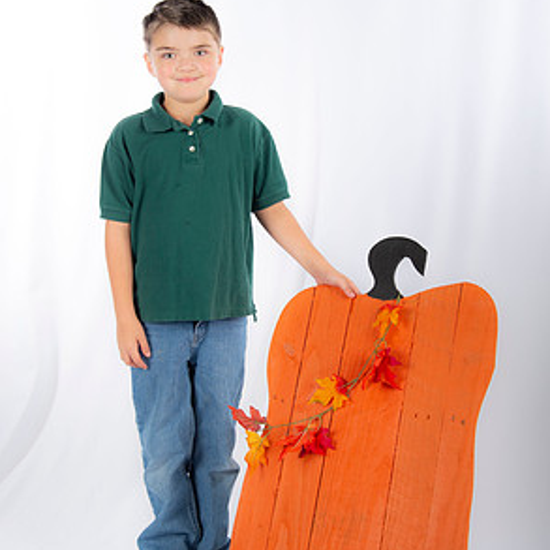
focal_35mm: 60
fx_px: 1079
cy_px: 274
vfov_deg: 28.6
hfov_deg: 28.6
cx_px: 279
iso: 100
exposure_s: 1/200
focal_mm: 46
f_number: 5.6
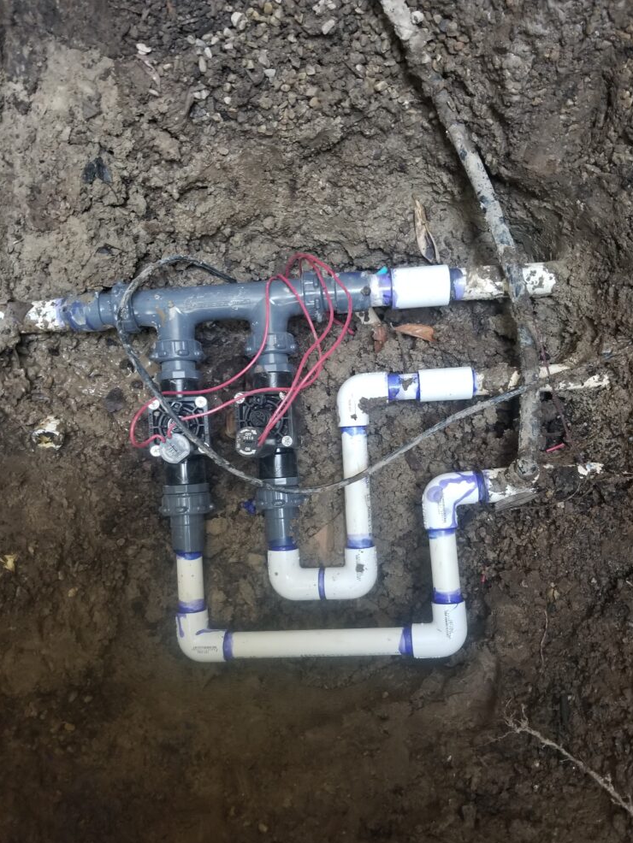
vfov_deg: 65.3
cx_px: 327
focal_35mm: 27
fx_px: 658
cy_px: 437
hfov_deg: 51.4
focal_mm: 4.3
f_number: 1.7
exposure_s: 1/18
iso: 200
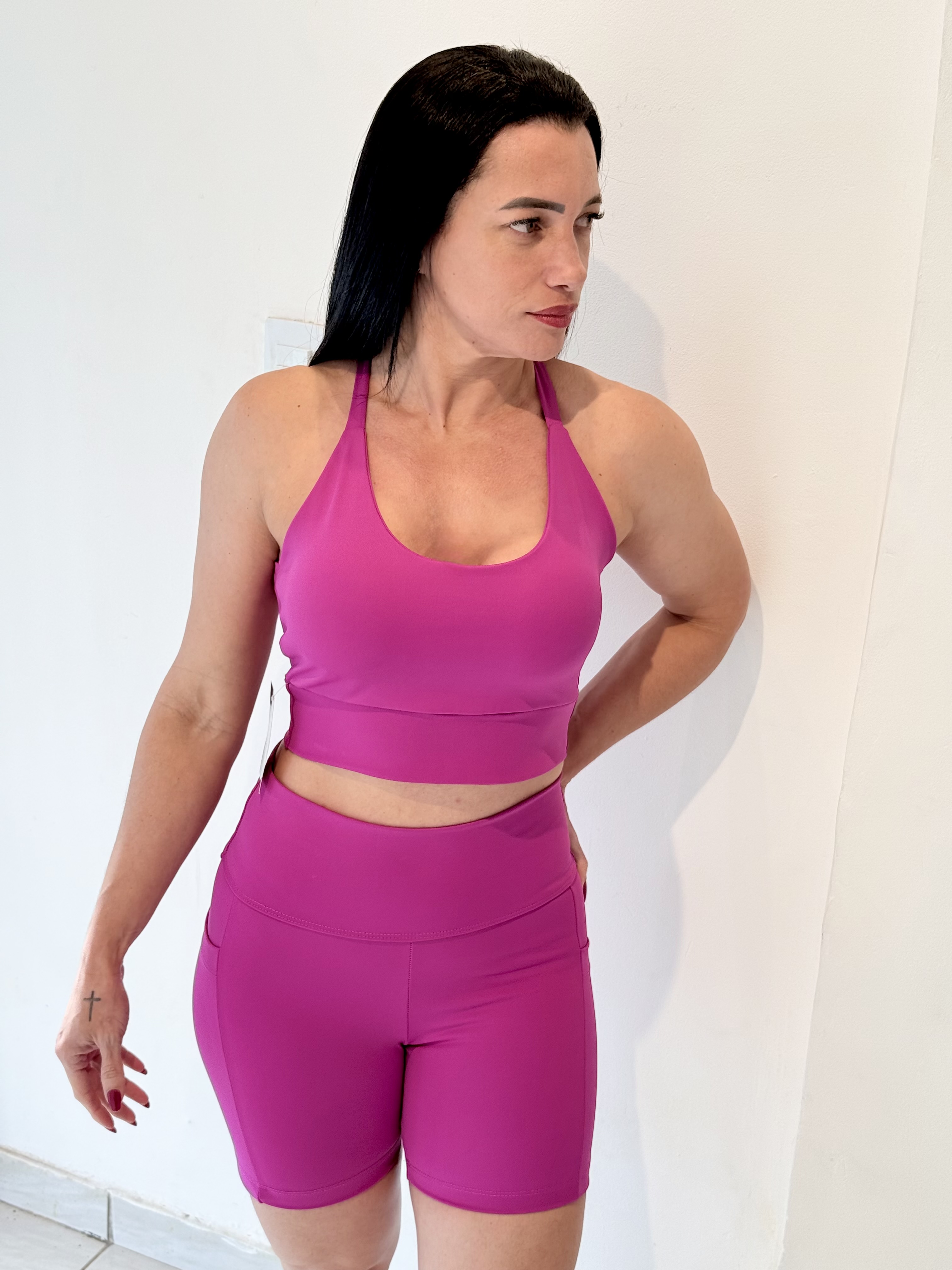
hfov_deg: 30.3
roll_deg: -3.7
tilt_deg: -20.0
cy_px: 635
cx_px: 476
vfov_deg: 39.7
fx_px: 1760
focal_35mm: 48
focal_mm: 6.76
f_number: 1.78
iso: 64
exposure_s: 1/120
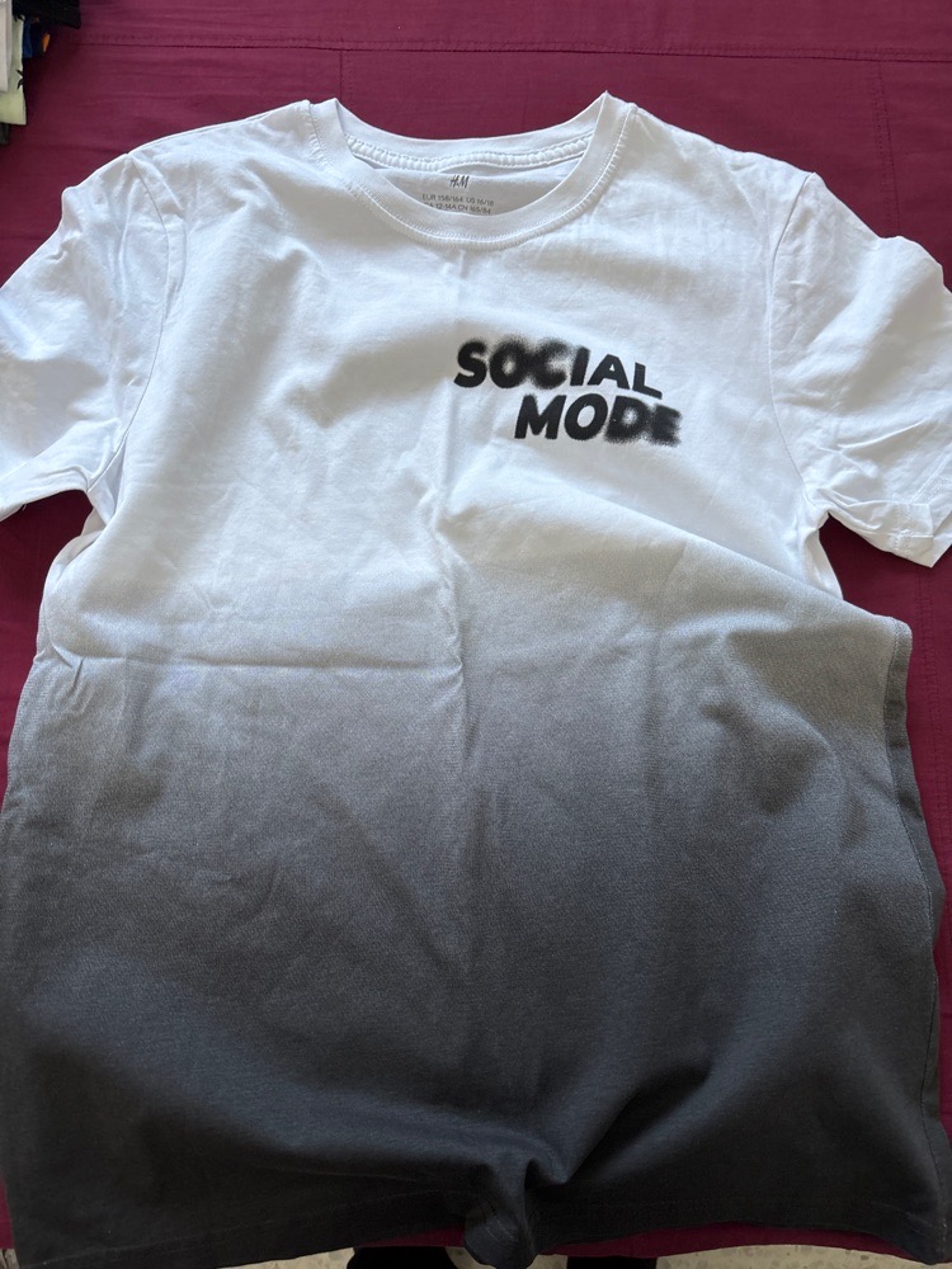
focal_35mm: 26
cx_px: 476
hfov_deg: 53.1
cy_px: 634
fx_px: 953
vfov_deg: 67.3
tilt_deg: -76.8
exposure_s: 1/50
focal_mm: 5.96
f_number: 1.6
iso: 160
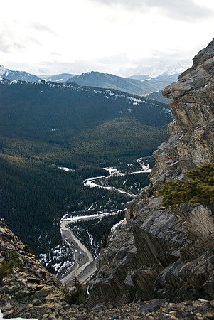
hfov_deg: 29.0
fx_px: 414
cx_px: 107
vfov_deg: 42.3
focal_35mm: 46
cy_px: 160
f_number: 5.6
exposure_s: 1/400
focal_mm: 31
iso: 200
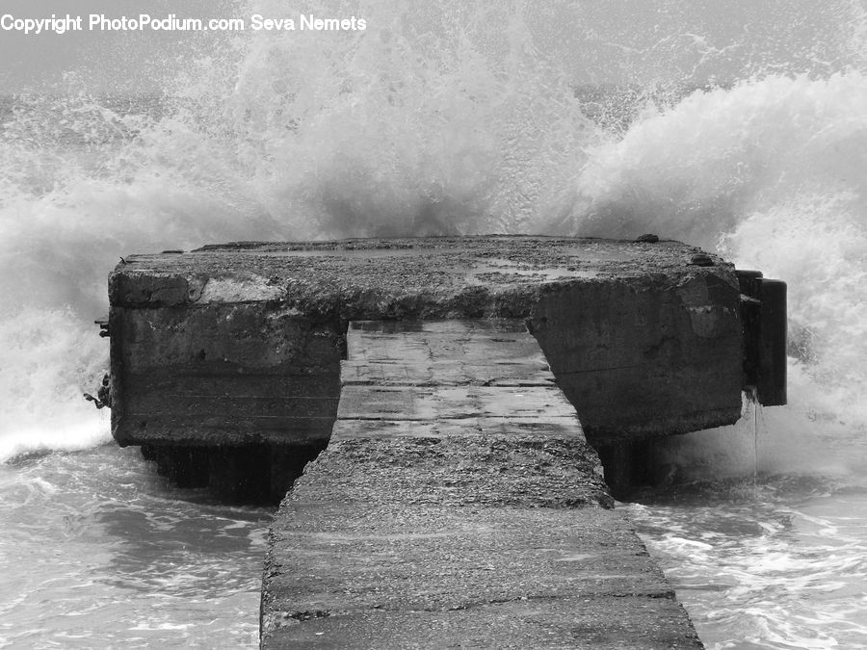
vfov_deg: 9.5
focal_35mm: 157
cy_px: 325
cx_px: 434
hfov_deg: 12.6
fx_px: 3932
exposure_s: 1/250
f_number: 8
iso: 80
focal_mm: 25.9
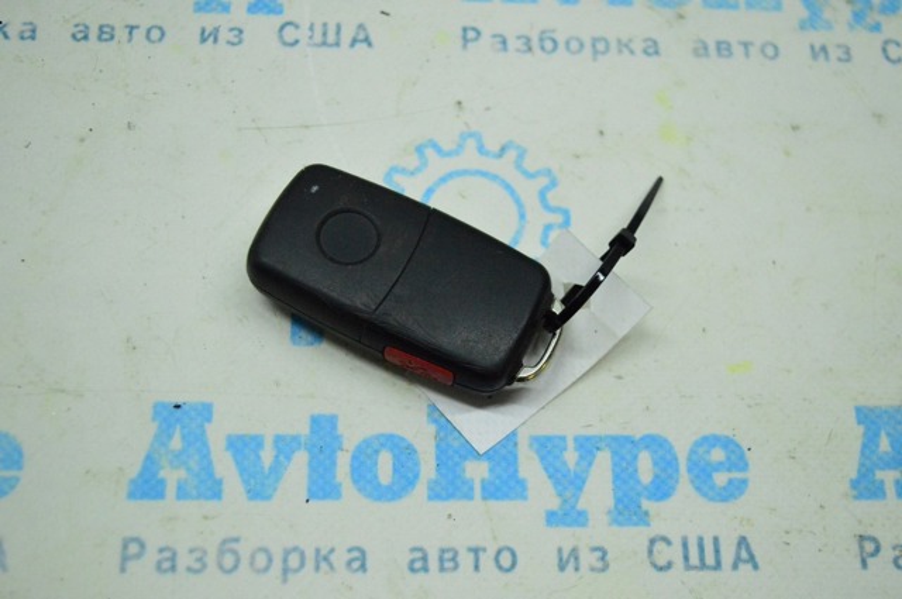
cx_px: 451
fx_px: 1201
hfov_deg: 41.2
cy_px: 300
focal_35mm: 48
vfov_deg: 28.0
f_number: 4.5
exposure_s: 1/1000
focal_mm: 32
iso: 6400
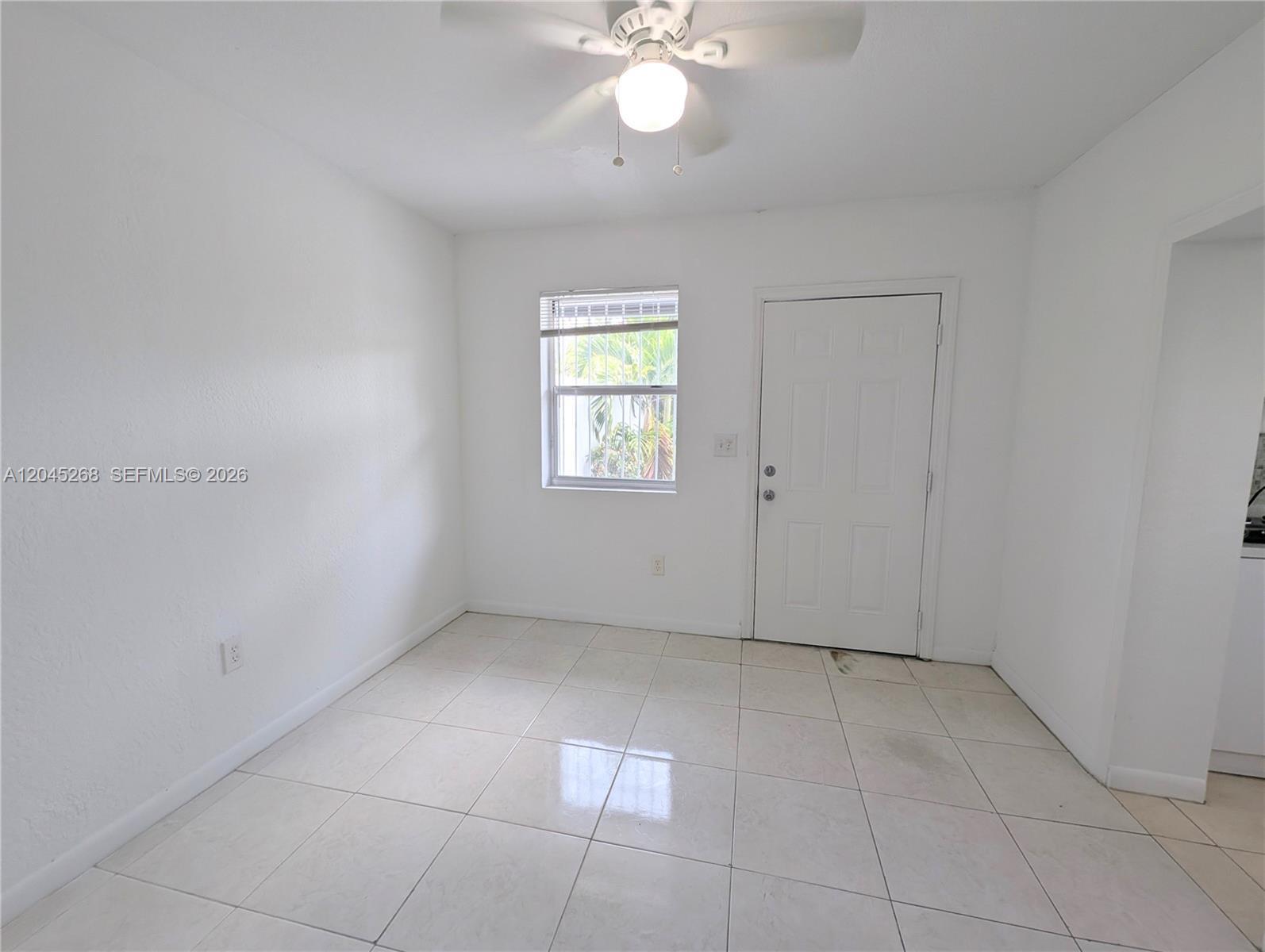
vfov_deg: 90.1
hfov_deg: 106.1
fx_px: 476
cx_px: 632
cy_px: 476
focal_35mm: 13
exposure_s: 1/120
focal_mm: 1.95
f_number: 2.2
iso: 63
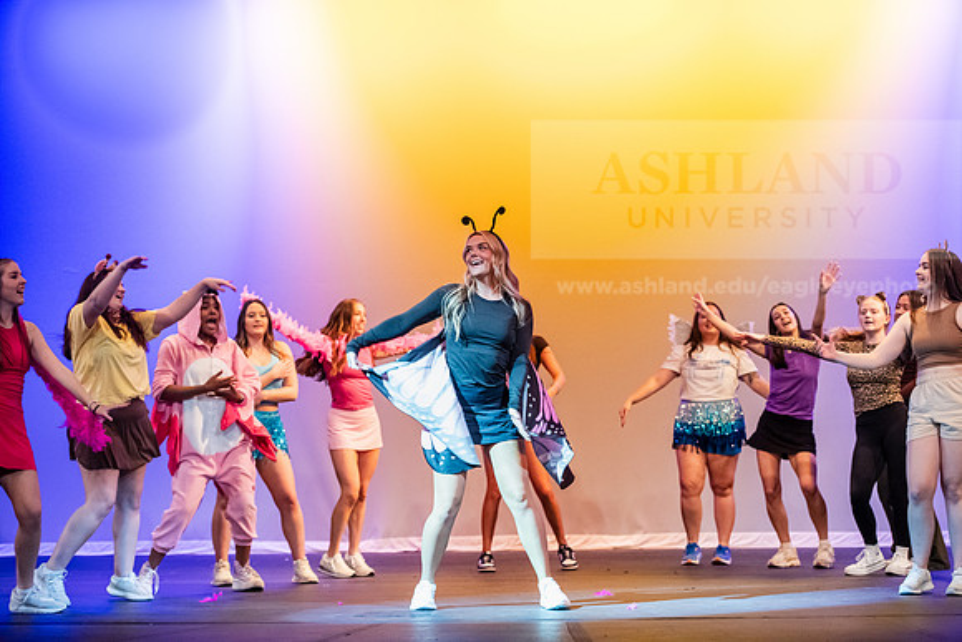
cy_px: 321
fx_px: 2272
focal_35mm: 85
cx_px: 481
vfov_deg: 16.1
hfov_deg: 23.9
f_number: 3.2
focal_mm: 85
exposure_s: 1/250
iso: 4000
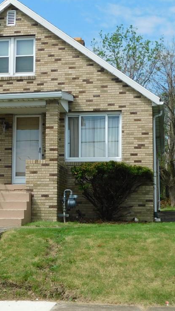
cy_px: 152
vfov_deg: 31.0
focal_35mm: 68
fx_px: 561
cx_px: 27
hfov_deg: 17.5
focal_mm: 8
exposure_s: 1/1000
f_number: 3.7
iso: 125
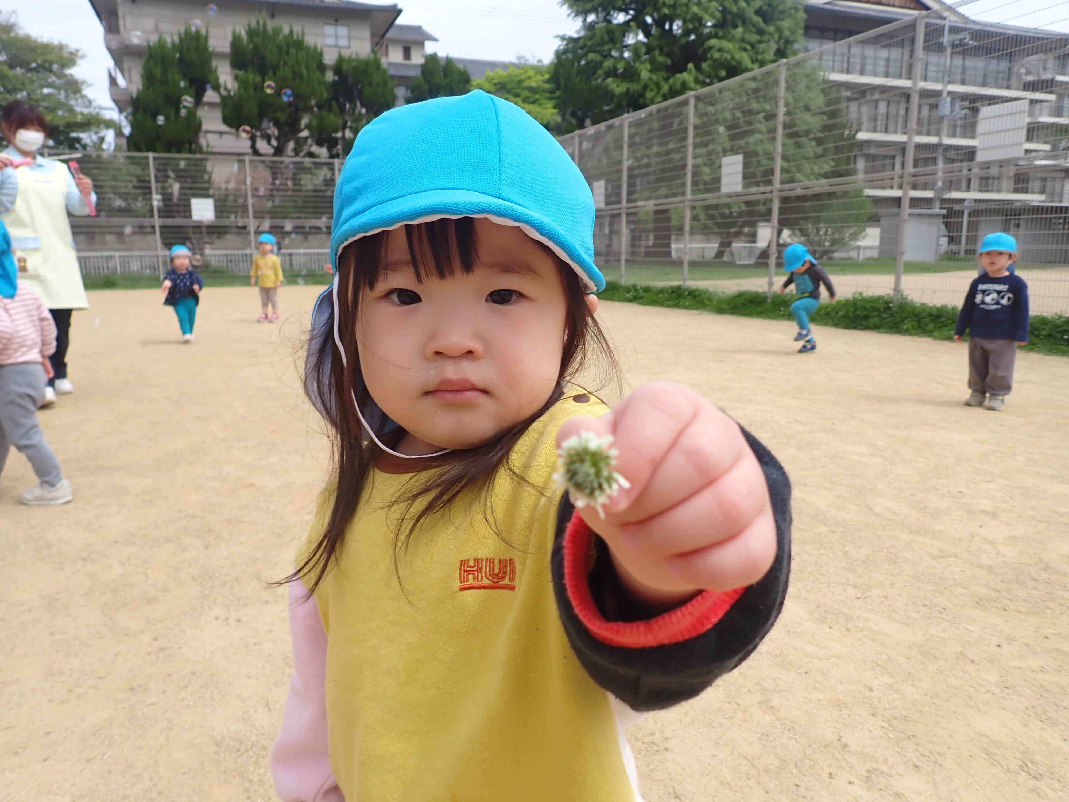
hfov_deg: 69.4
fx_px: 772
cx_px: 534
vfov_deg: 54.9
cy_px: 401
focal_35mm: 25
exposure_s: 1/200
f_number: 8
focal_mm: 4.5
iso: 100
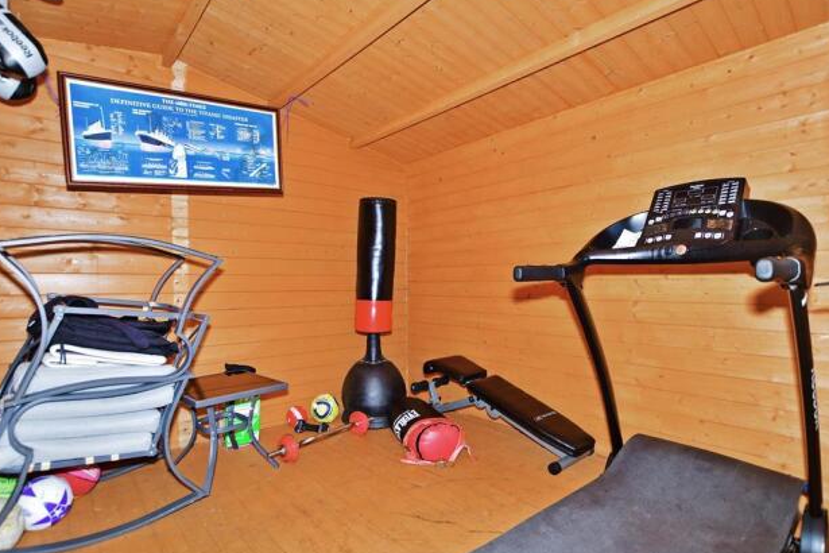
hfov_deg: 96.7
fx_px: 368
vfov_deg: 73.7
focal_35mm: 16
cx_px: 400
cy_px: 274
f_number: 3.5
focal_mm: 10
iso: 160
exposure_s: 1/60
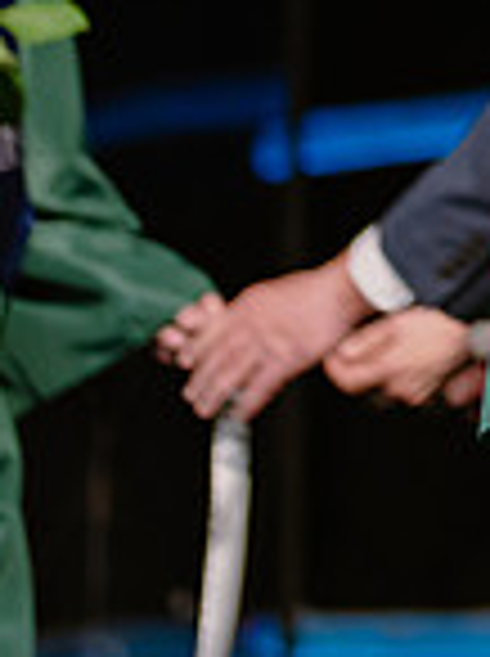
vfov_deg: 7.7
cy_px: -342
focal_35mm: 252
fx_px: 4770
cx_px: 1064
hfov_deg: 5.7
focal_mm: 50
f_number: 1.2
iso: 640
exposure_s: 1/320
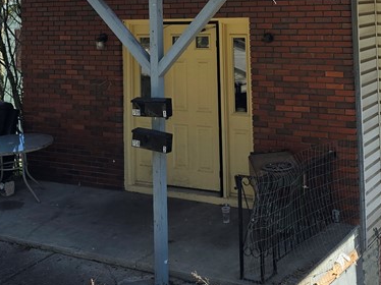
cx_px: 246
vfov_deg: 21.9
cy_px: -36
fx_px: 693
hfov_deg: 30.6
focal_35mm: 63
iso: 12
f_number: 1.7
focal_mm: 6.3
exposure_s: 1/528
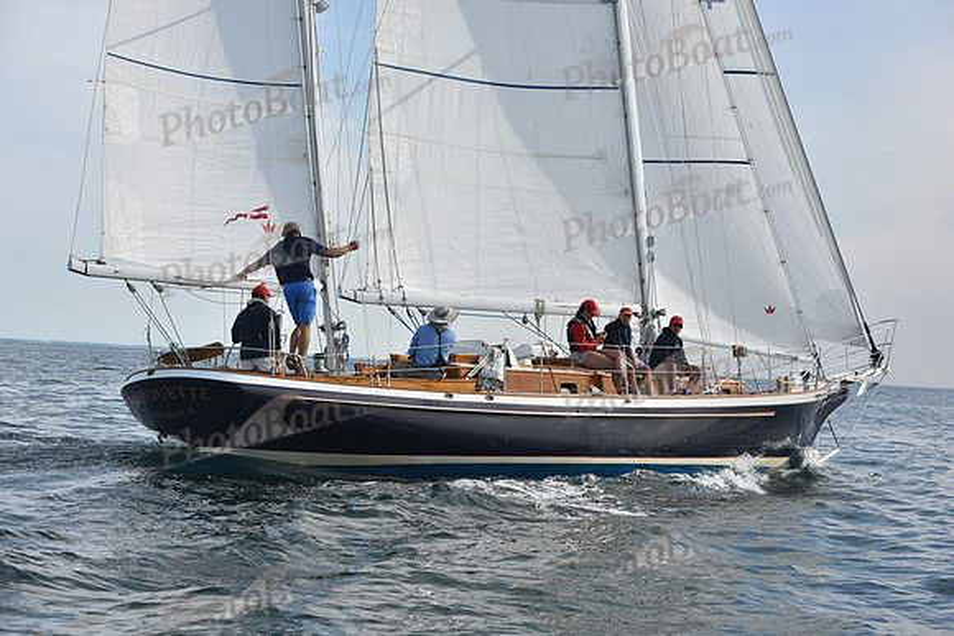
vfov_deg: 19.5
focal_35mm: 70
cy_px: 318
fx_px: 1855
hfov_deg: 28.8
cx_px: 477
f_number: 8
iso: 320
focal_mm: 70
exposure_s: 1/1000
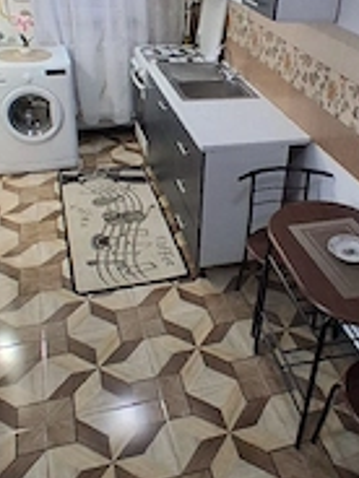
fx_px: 512
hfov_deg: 38.5
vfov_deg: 49.3
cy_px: 161
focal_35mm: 37
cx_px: 221
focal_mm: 1.4
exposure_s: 1/50
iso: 400
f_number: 2.2
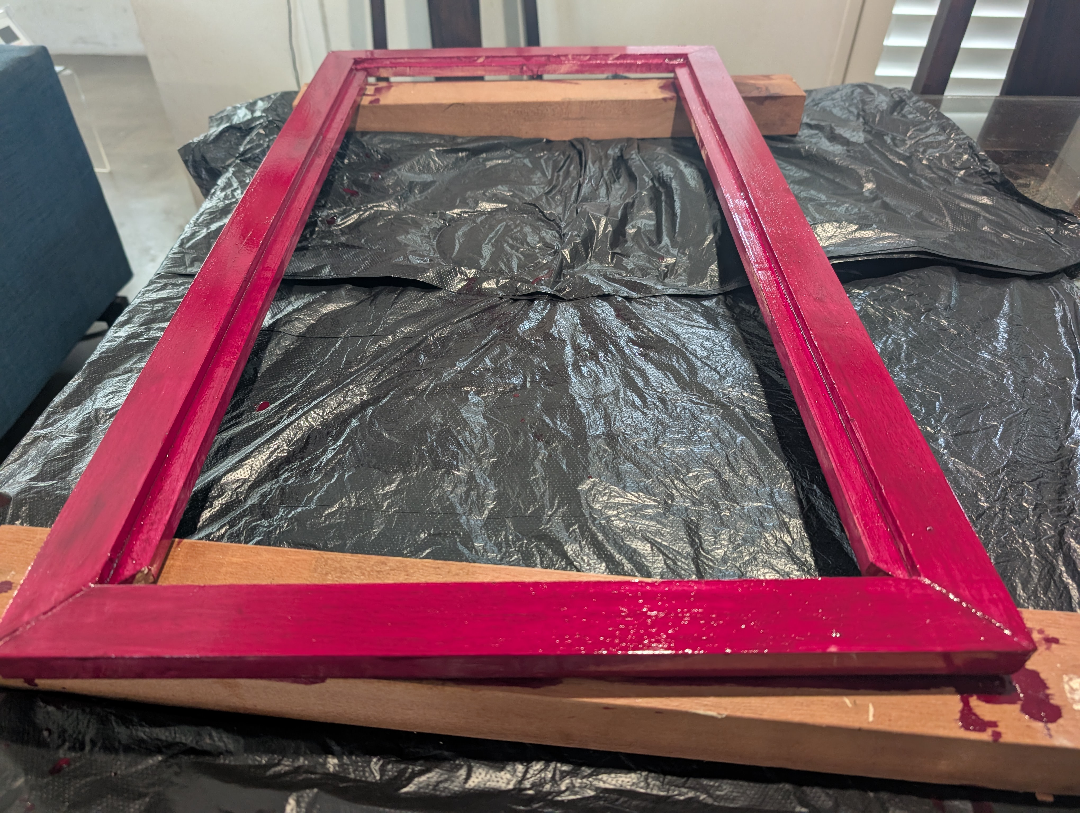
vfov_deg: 56.9
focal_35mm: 24
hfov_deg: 71.5
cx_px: 540
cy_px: 406
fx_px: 750
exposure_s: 1/37.3
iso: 76
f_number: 1.68
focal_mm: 6.9
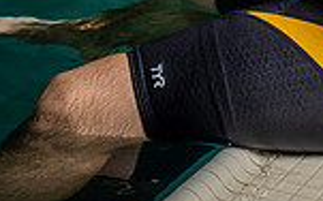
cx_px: 302
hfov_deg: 10.5
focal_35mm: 198
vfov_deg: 6.4
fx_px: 1741
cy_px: -244
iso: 640
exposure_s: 1/250
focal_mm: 65
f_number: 5.6
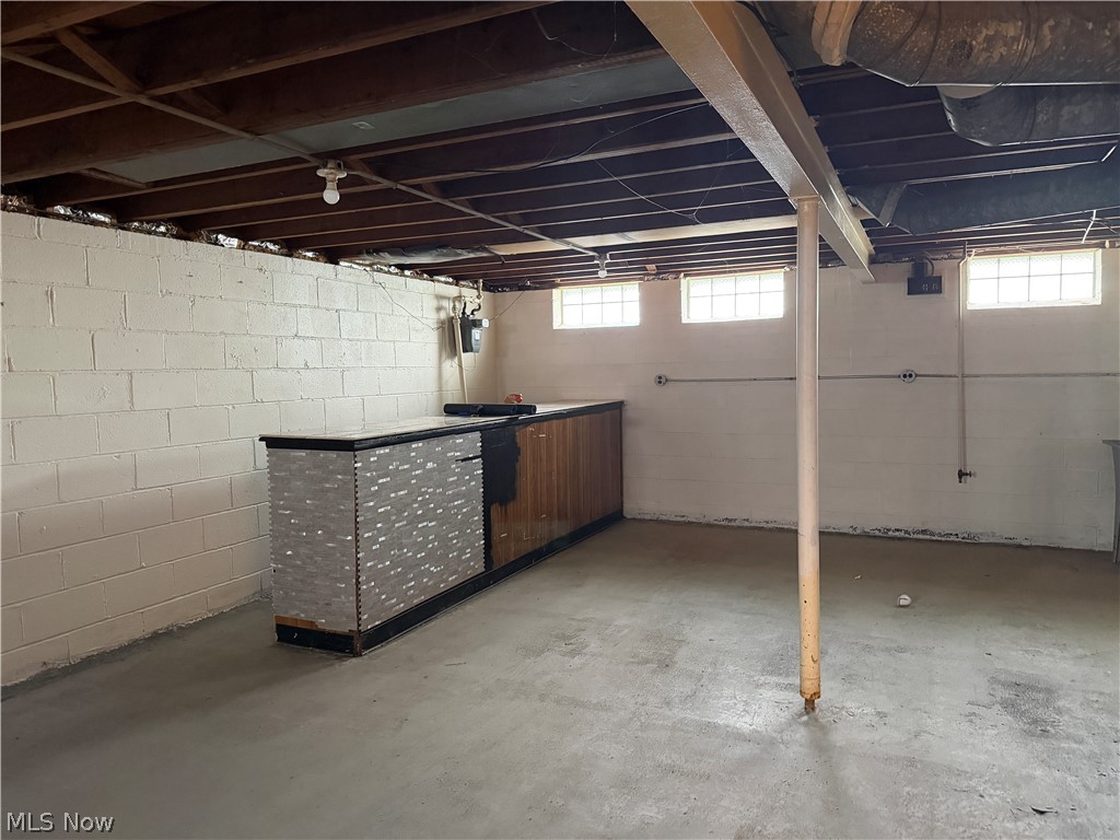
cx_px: 560
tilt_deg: -4.4
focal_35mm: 24
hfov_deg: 71.6
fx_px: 777
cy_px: 420
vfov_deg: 56.8
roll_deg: +1.8
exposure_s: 1/40
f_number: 1.78
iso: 1000
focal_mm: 6.76
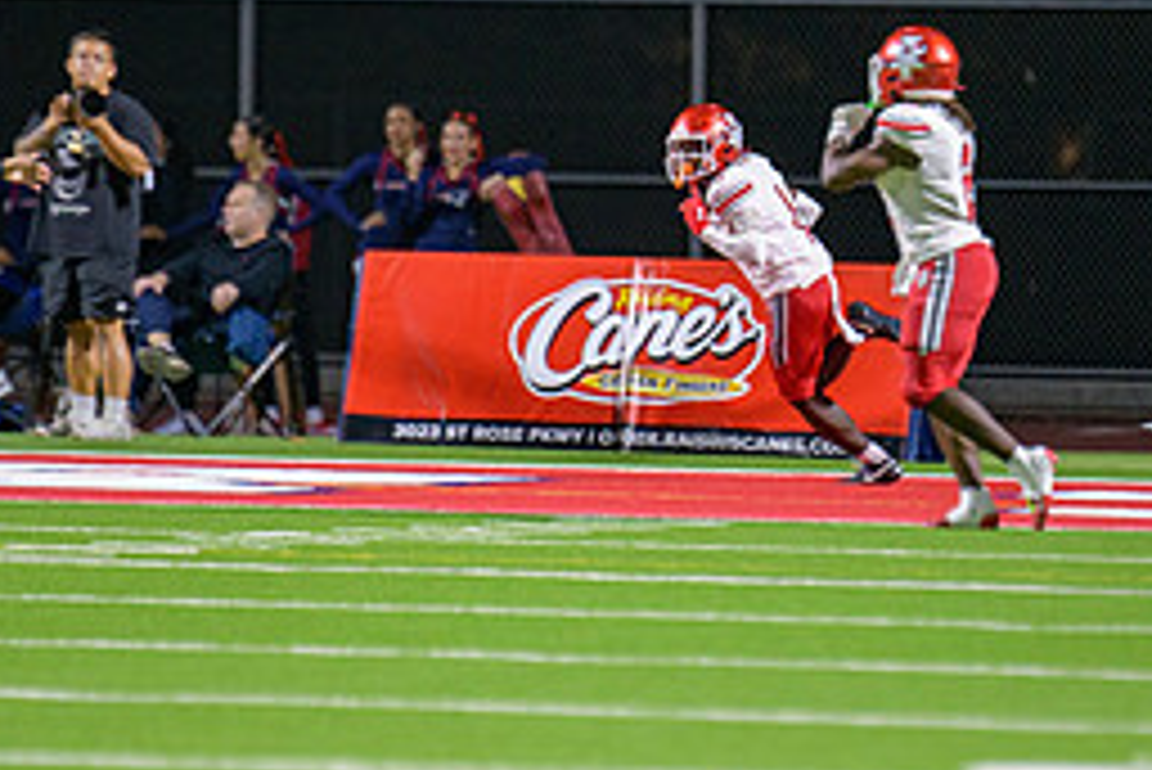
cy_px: 304
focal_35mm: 679
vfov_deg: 2.0
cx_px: 716
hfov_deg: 3.0
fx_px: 21739
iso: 2000
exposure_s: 1/250
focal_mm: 300
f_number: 2.8
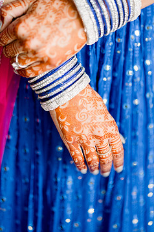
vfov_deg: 31.8
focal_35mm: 63
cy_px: 87
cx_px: 85
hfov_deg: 21.6
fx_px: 404
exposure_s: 1/160
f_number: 1.4
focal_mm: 50
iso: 320
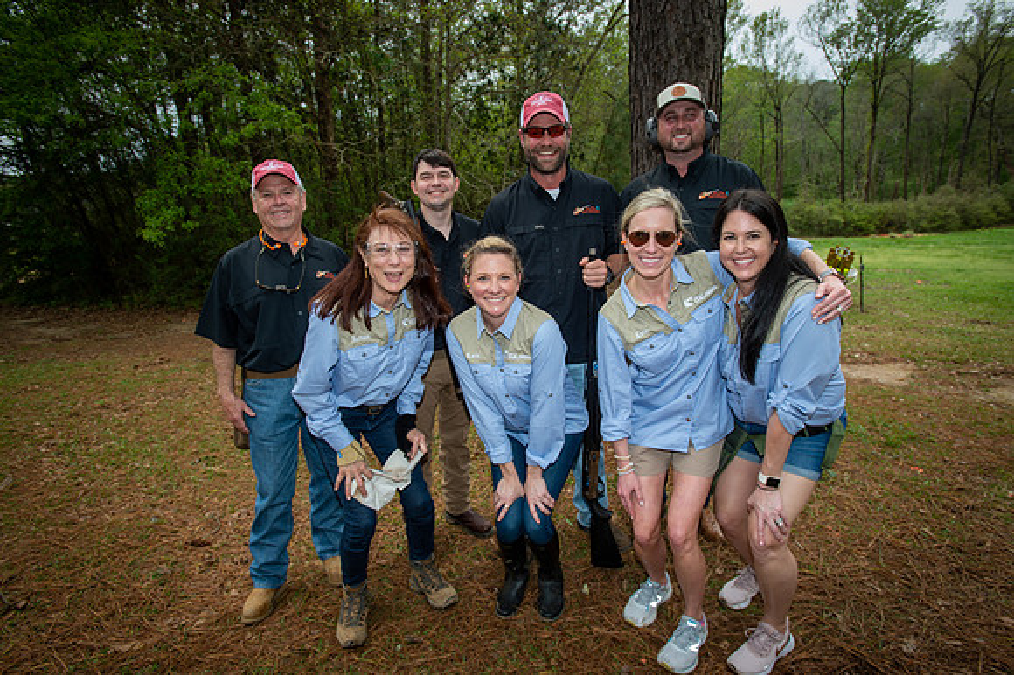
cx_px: 507
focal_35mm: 20
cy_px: 338
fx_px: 563
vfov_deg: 61.9
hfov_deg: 84.0
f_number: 5.6
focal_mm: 20
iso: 125
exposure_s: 1/160
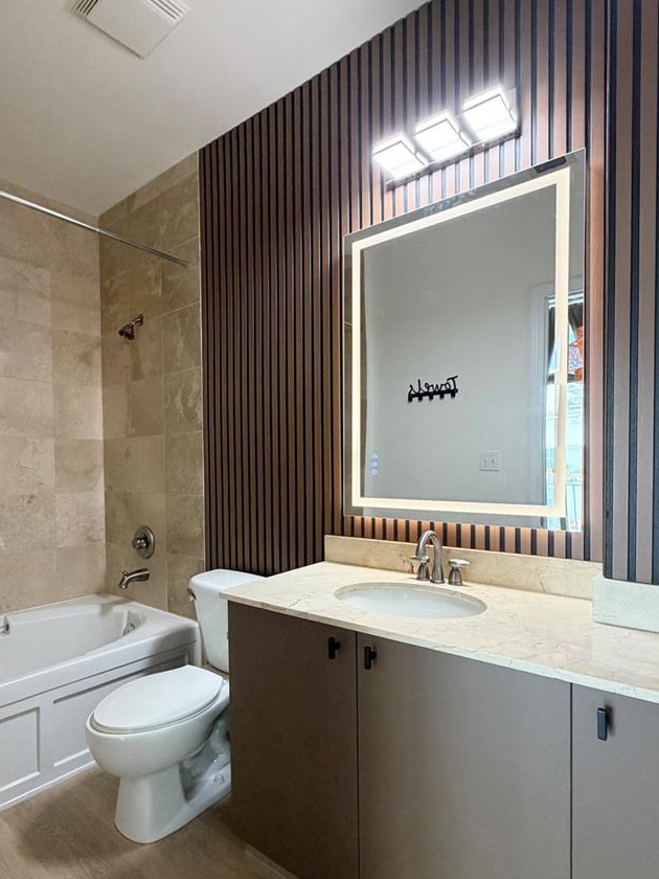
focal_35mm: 20
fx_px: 508
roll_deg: +1.7
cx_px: 272
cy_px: 482
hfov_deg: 65.5
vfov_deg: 81.5
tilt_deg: -1.9
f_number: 2.2
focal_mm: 2.22
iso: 200
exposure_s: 1/60
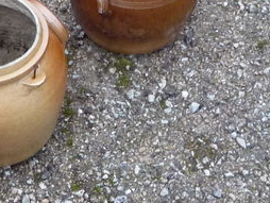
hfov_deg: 16.4
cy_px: -62
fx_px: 921
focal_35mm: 118
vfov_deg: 12.2
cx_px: 26
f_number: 3.3
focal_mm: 5.2
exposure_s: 1/30
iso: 250
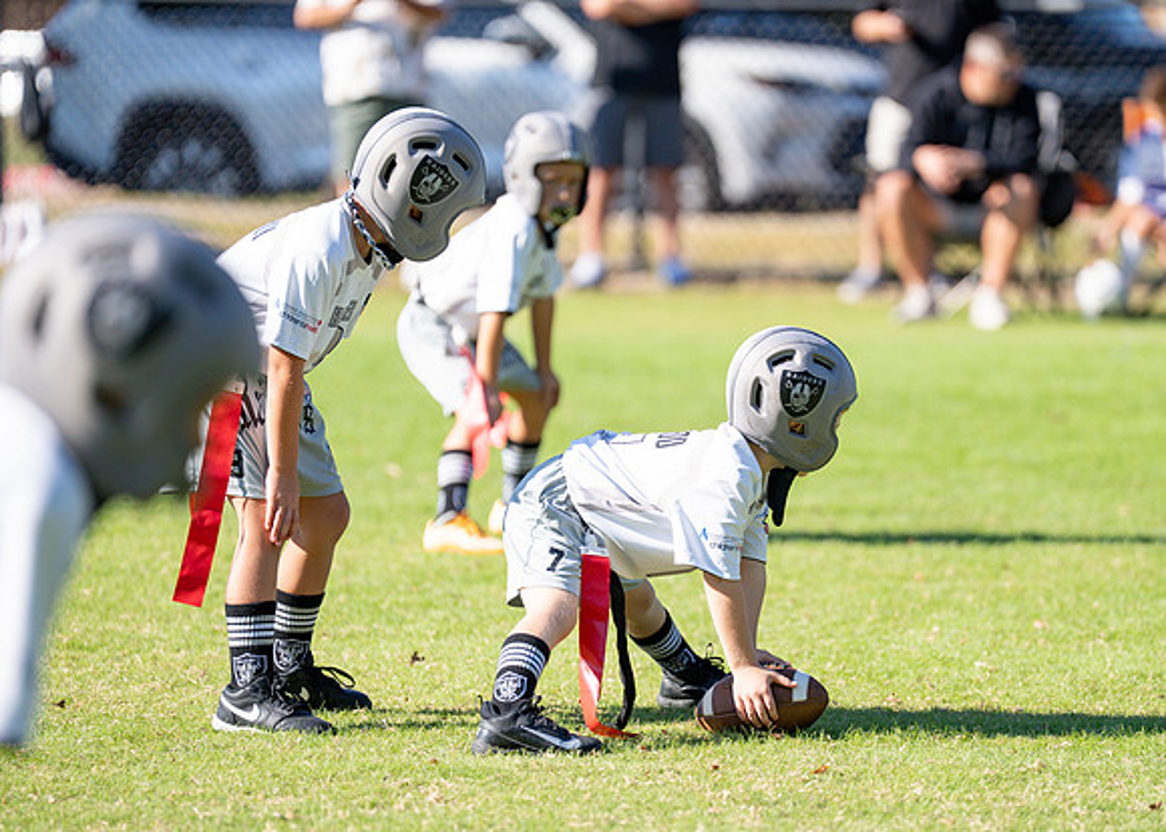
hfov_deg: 8.5
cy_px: 467
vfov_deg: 6.1
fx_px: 7820
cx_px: 703
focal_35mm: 236
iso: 250
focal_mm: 200
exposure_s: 1/3200
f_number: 2.8
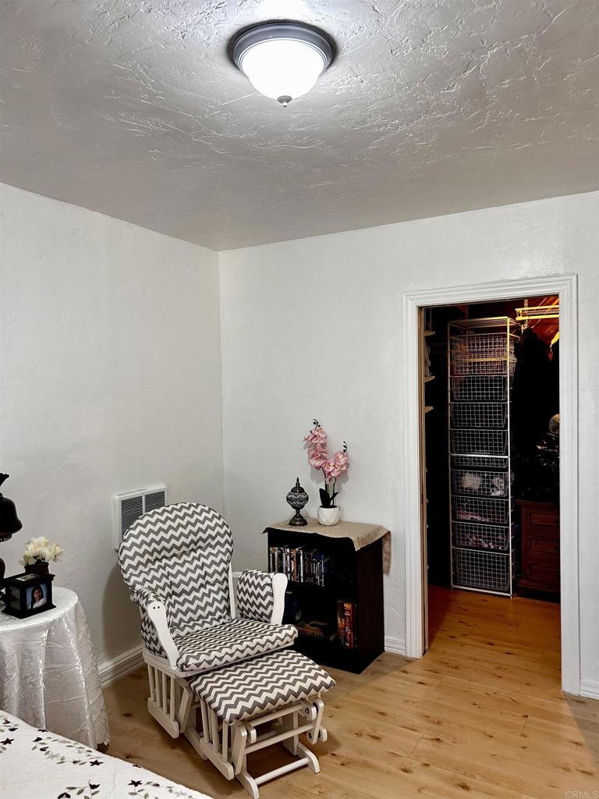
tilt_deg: -0.4
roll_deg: +0.3
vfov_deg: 67.3
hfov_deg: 53.1
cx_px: 300
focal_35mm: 26
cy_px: 400
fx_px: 600
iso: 160
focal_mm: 5.7
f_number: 1.5
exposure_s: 1/60
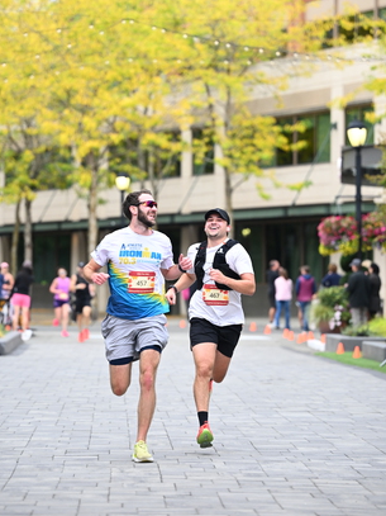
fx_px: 2514
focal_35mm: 169
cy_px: 223
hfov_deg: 8.8
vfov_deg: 11.7
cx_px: 174
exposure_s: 1/2000
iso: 1000
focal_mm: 130
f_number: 2.8
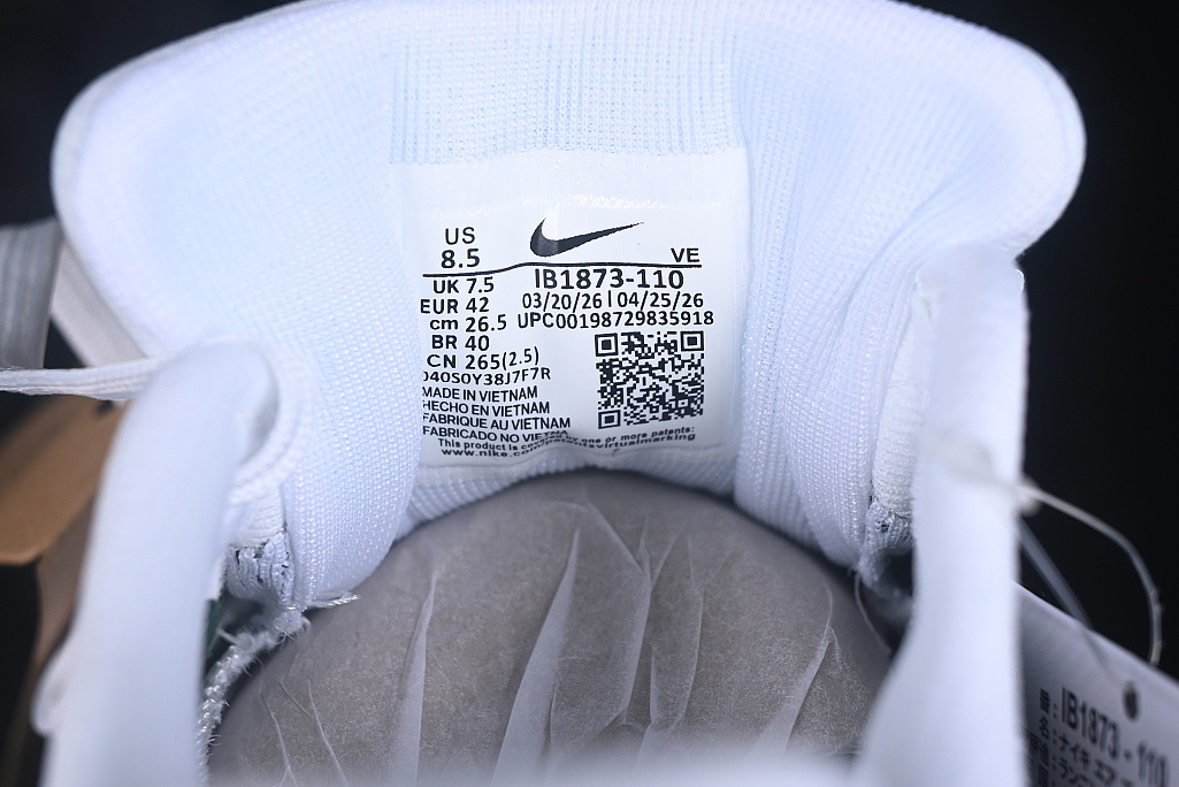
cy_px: 385
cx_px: 576
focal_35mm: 79
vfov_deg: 17.3
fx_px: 2588
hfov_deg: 25.7
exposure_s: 1/80
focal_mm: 50
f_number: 7.1
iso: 160
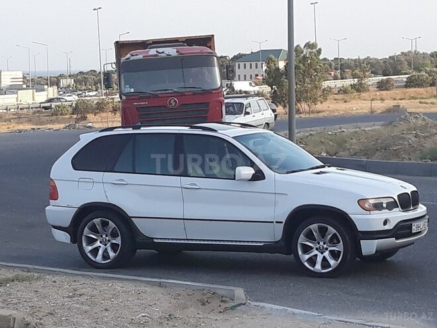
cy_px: 164
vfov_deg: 51.4
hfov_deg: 65.3
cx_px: 218
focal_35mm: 27
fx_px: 341
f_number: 1.7
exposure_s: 1/455
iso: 40
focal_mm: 3.71
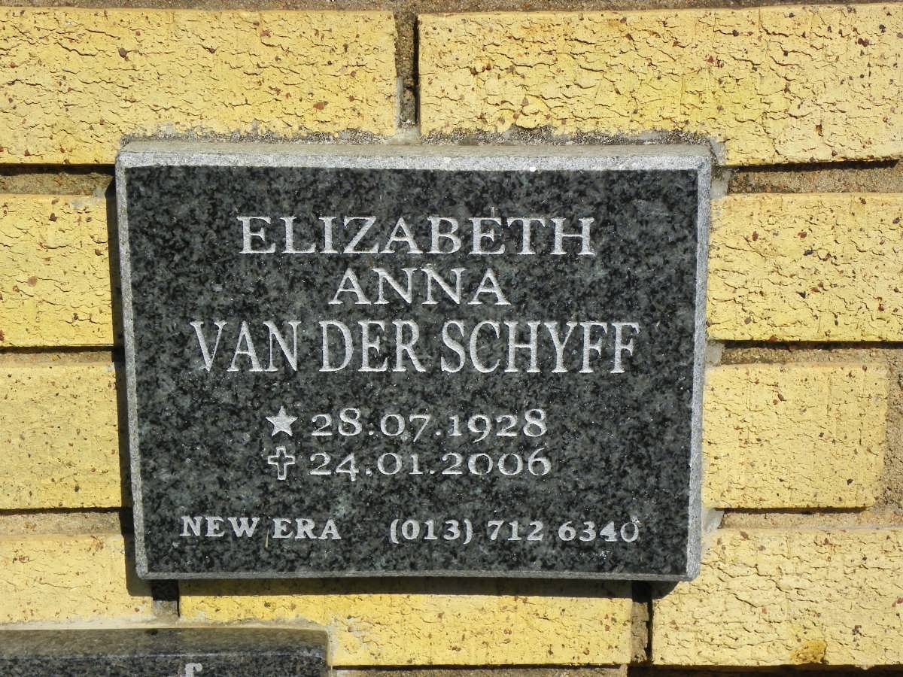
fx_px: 2087
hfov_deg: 24.4
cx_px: 452
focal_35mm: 80
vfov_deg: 18.4
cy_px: 338
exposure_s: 1/400
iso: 64
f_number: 5.6
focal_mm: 14.2
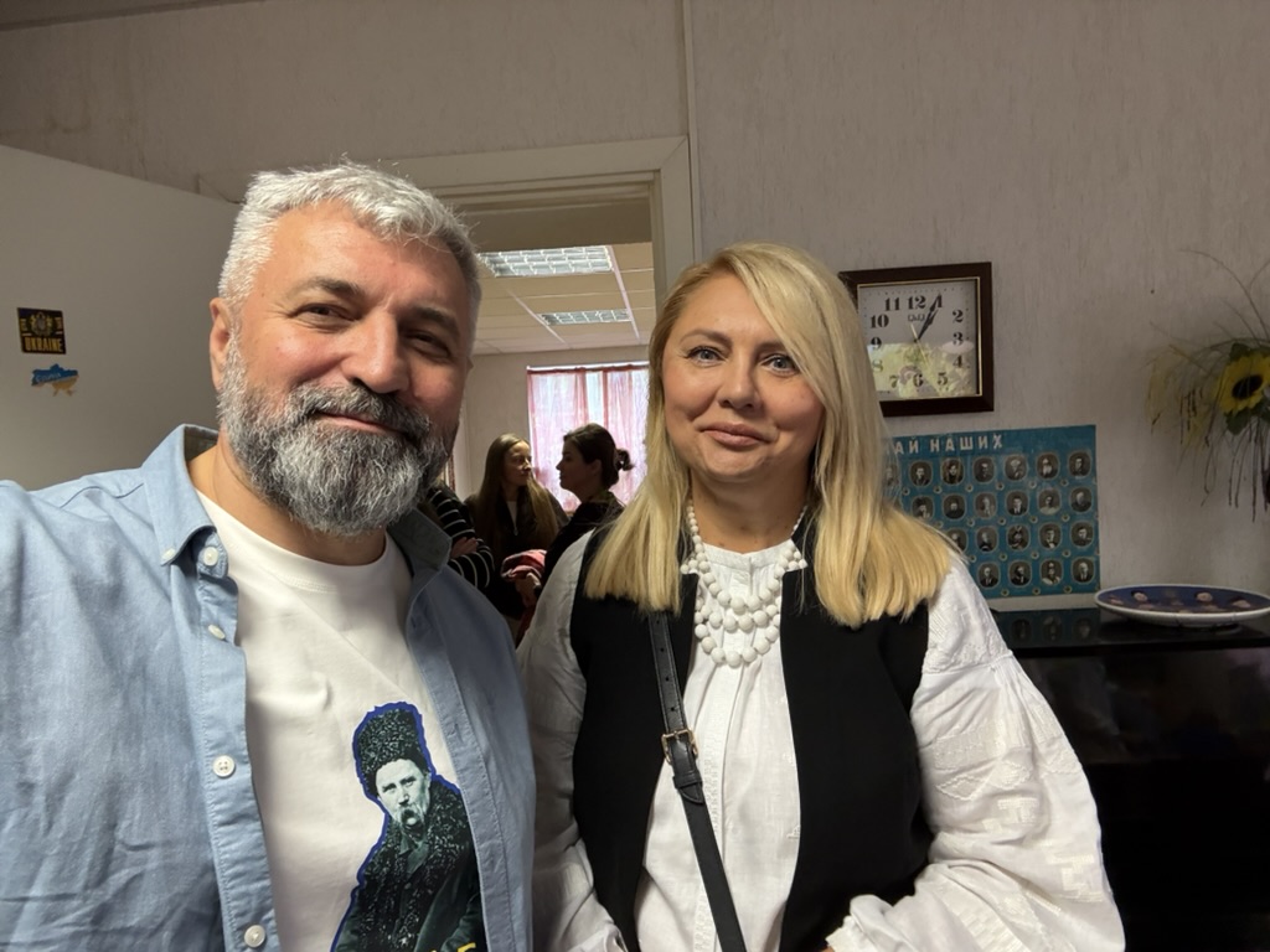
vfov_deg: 58.9
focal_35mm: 23
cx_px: 635
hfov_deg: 73.9
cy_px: 476
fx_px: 844
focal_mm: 2.69
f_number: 1.9
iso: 200
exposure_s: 1/50
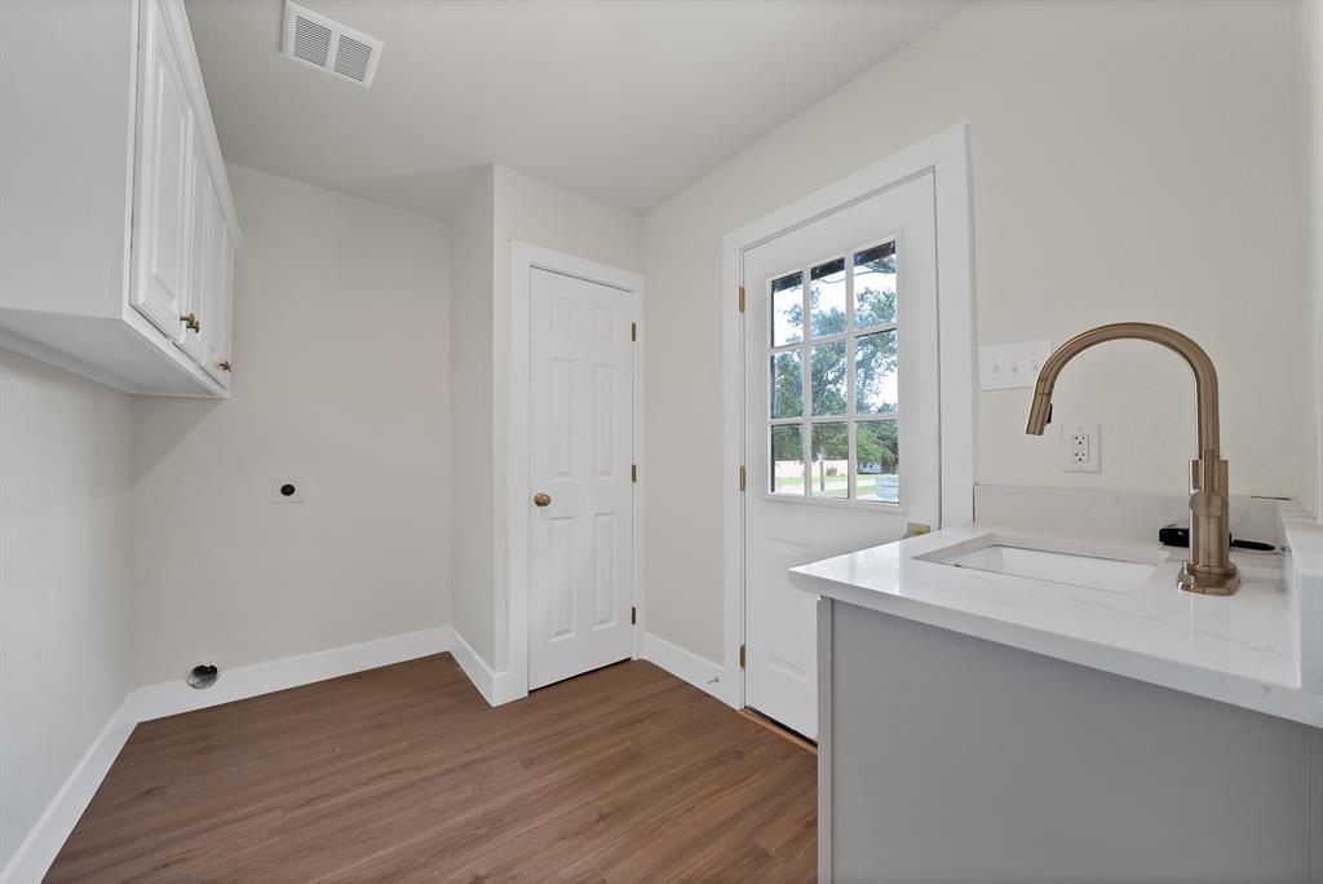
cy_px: 442
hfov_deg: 112.6
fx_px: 441
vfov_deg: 90.1
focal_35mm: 12
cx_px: 662
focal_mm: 12
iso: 640
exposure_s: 1/10
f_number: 9
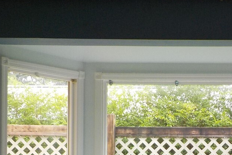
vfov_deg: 16.6
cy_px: 166
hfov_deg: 24.4
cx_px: 221
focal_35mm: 80
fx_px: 516
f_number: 3.3
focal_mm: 4.1
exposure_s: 1/30
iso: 160
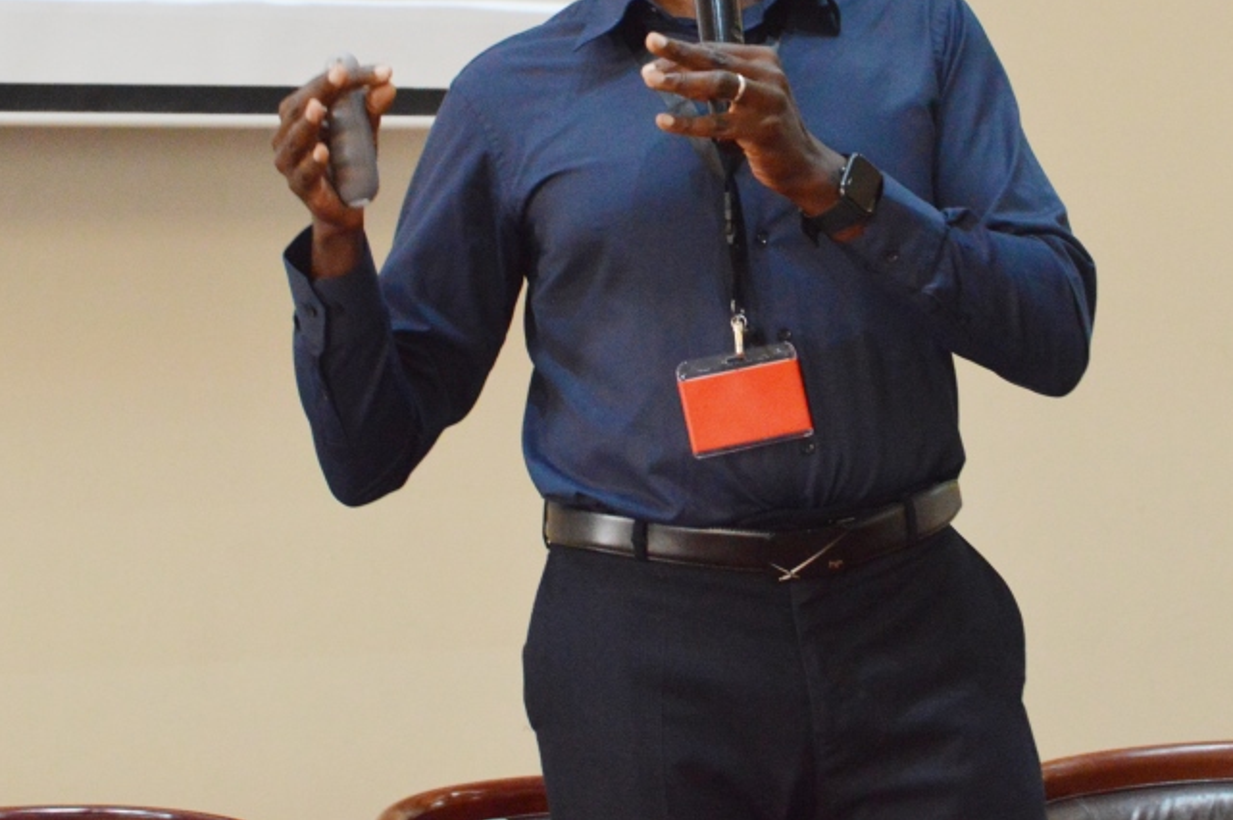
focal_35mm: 132
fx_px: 4509
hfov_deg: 15.6
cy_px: 168
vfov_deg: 10.4
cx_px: 731
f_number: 5.6
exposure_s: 1/60
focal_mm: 55
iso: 2800
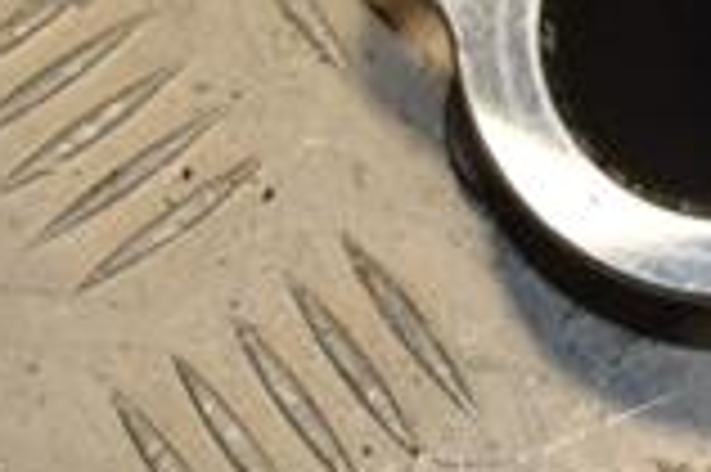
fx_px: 4735
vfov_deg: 5.7
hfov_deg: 8.5
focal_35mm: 240
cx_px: 891
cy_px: -112
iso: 800
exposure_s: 1/200
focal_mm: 42
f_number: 11
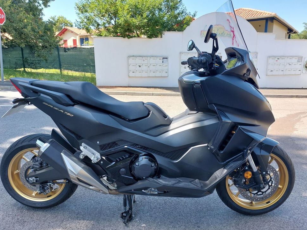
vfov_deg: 53.0
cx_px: 153
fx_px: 231
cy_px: 111
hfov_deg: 67.3
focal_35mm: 26
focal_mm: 5.23
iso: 25
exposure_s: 1/211
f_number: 1.8
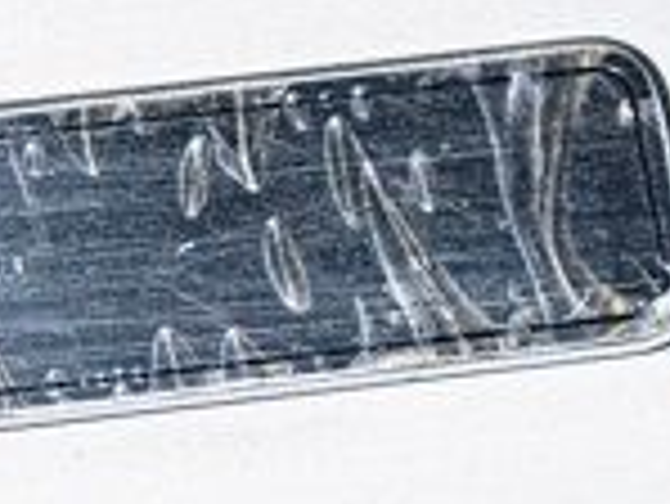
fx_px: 7303
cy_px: 358
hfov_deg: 5.2
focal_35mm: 377
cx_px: -486
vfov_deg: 3.9
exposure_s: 1/50
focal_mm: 57
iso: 1600
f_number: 5
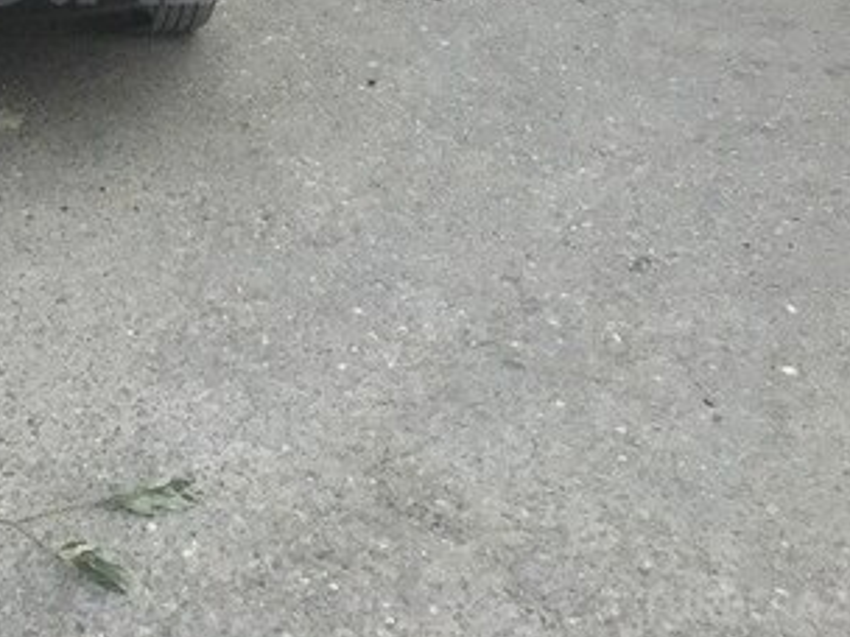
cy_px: -38
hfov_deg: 28.3
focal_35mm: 63
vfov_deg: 22.2
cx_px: -59
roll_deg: +0.3
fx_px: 1547
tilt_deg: -16.5
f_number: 2.2
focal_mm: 4.15
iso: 320
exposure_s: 1/17
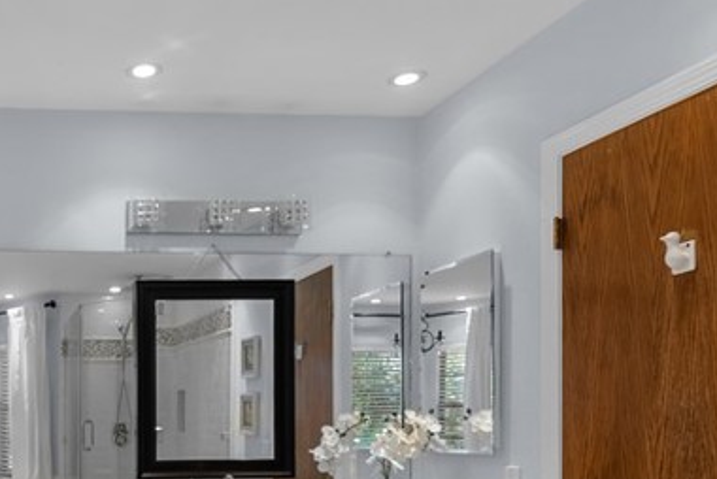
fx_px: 698
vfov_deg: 36.0
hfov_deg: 46.1
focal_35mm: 35
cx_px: 8
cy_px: 416
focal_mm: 13
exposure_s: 1/1.25
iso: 100
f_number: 8
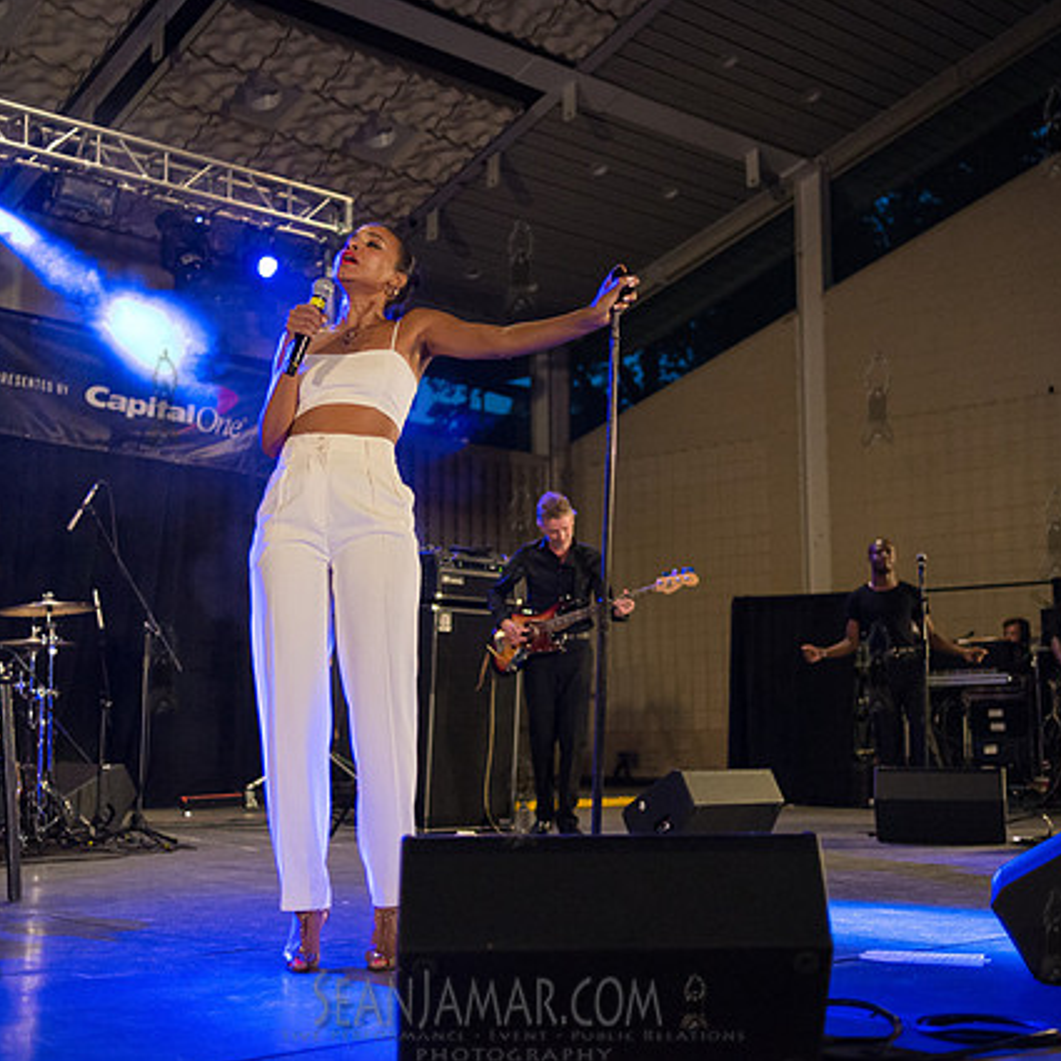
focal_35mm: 45
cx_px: 598
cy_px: 530
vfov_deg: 37.6
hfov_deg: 37.5
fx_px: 1560
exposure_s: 1/800
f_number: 2
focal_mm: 35
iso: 3200
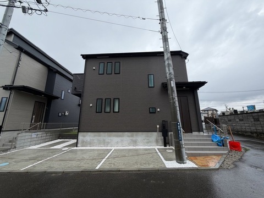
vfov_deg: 85.7
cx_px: 132
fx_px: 107
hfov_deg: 102.1
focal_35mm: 14
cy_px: 99
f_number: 2.2
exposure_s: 1/502
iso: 50
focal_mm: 2.22
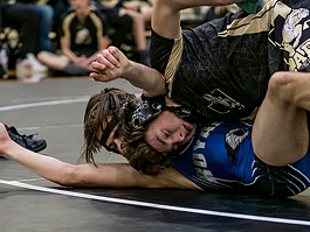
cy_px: 203
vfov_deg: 7.5
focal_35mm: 197
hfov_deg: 10.0
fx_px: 1765
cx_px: 194
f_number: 1.4
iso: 1600
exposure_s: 1/1000
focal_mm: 45
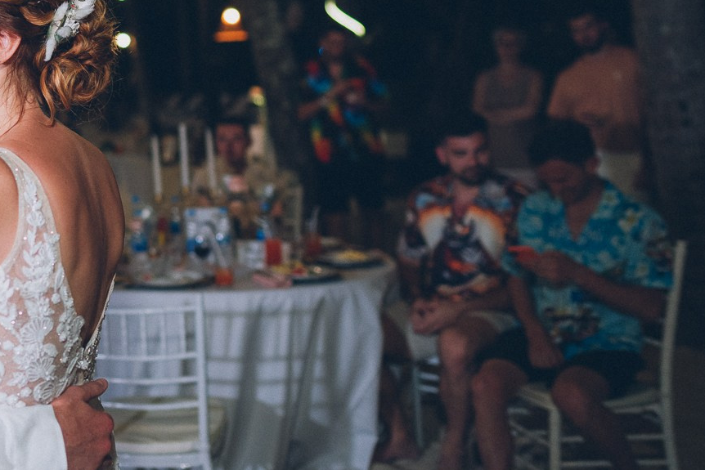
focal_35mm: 57
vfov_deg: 23.4
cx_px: -55
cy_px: 84
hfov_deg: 31.4
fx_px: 1116
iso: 500
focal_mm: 24
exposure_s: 1/250
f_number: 1.4
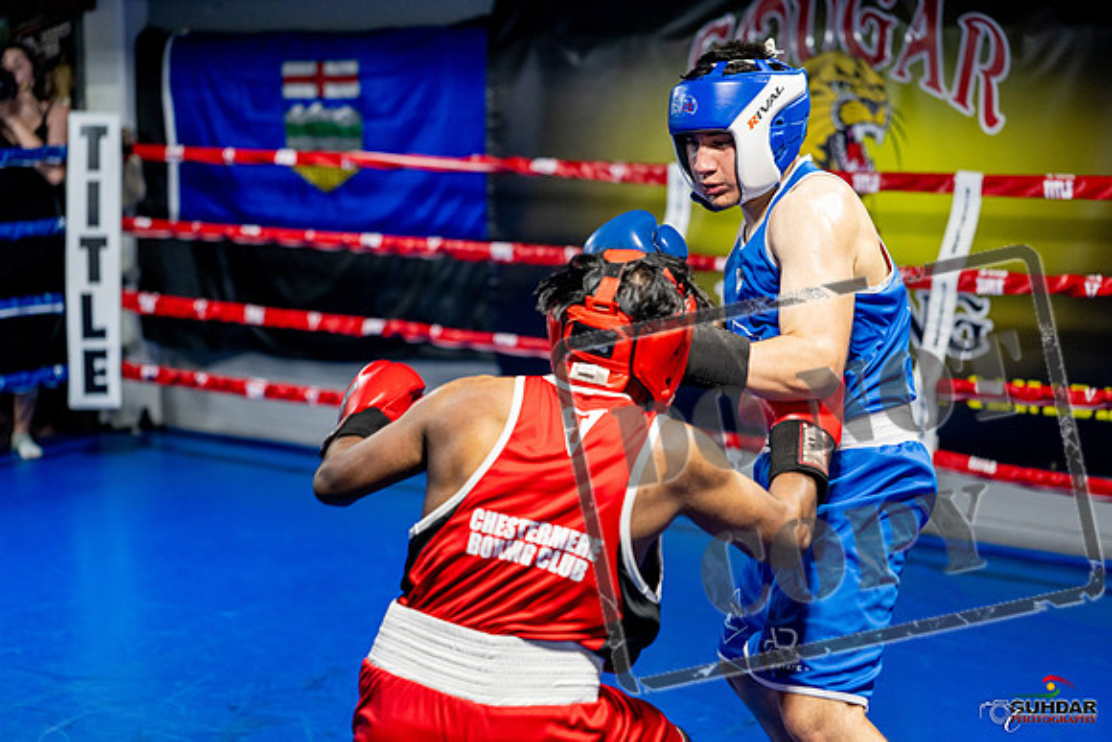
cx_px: 556
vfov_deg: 23.0
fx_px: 1823
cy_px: 371
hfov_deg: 33.9
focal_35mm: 59
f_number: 2
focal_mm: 59
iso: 2500
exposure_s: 1/800
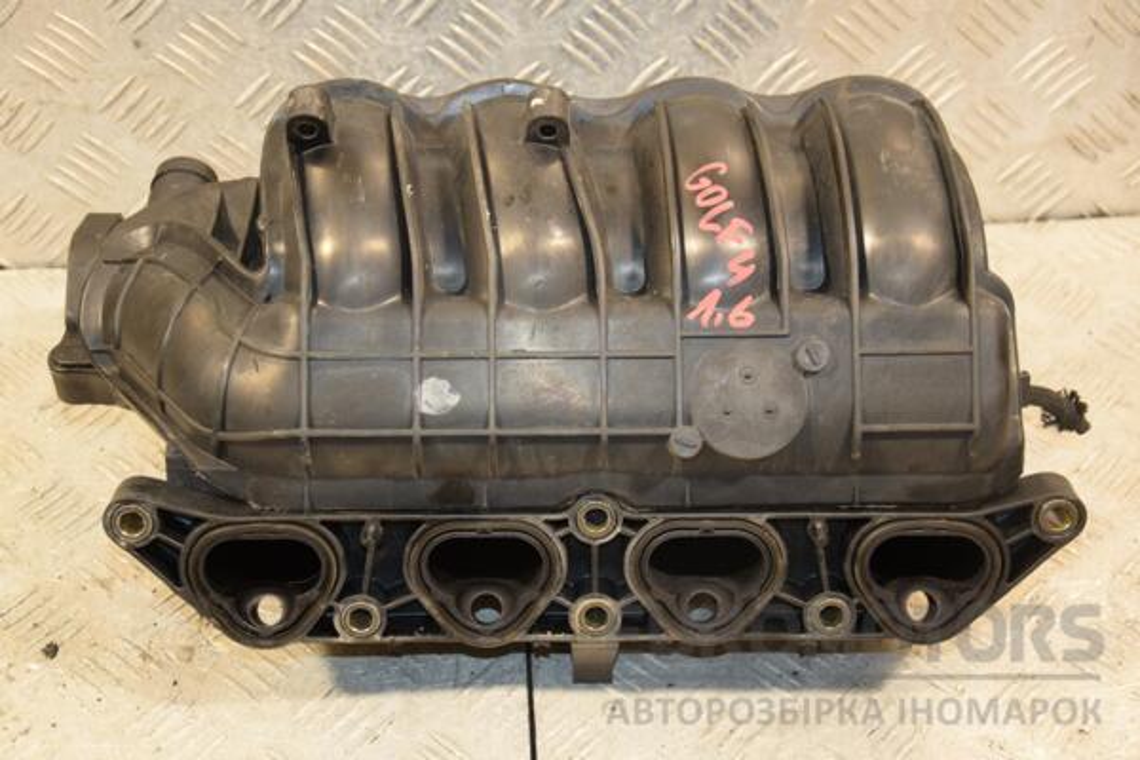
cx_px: 570
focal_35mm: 60
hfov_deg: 33.4
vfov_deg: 22.6
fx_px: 1900
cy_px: 380
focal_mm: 40
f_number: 4.8
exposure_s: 1/100
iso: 800
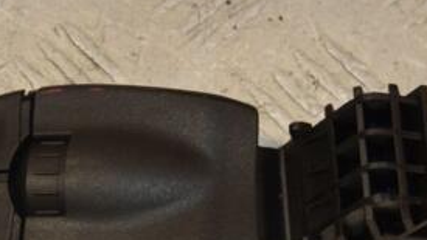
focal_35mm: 178
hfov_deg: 12.1
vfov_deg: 6.8
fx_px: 2016
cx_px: 259
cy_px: 172
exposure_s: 1/200
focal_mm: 52
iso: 800
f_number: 7.1
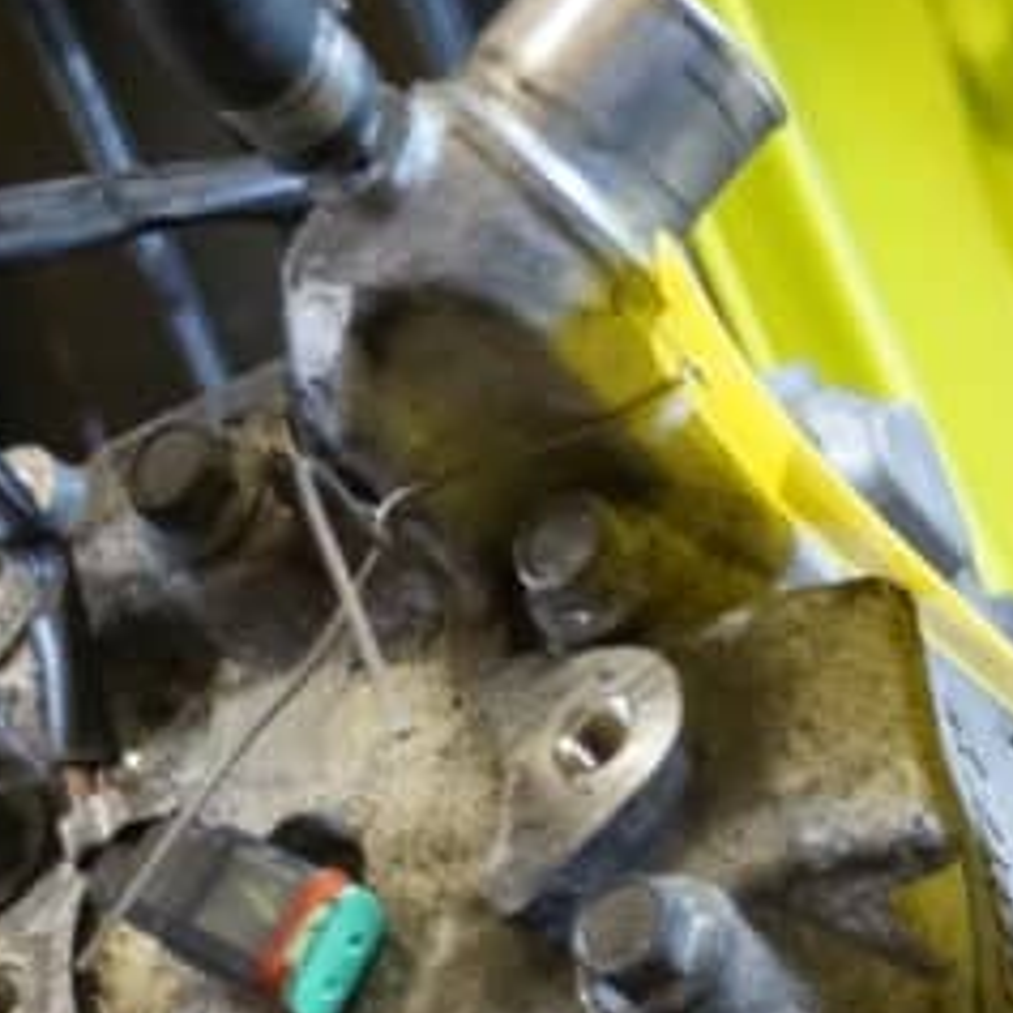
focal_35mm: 99
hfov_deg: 17.3
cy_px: 1752
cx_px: 913
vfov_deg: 15.4
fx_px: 3278
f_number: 3.5
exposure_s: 1/60
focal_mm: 18
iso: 1250
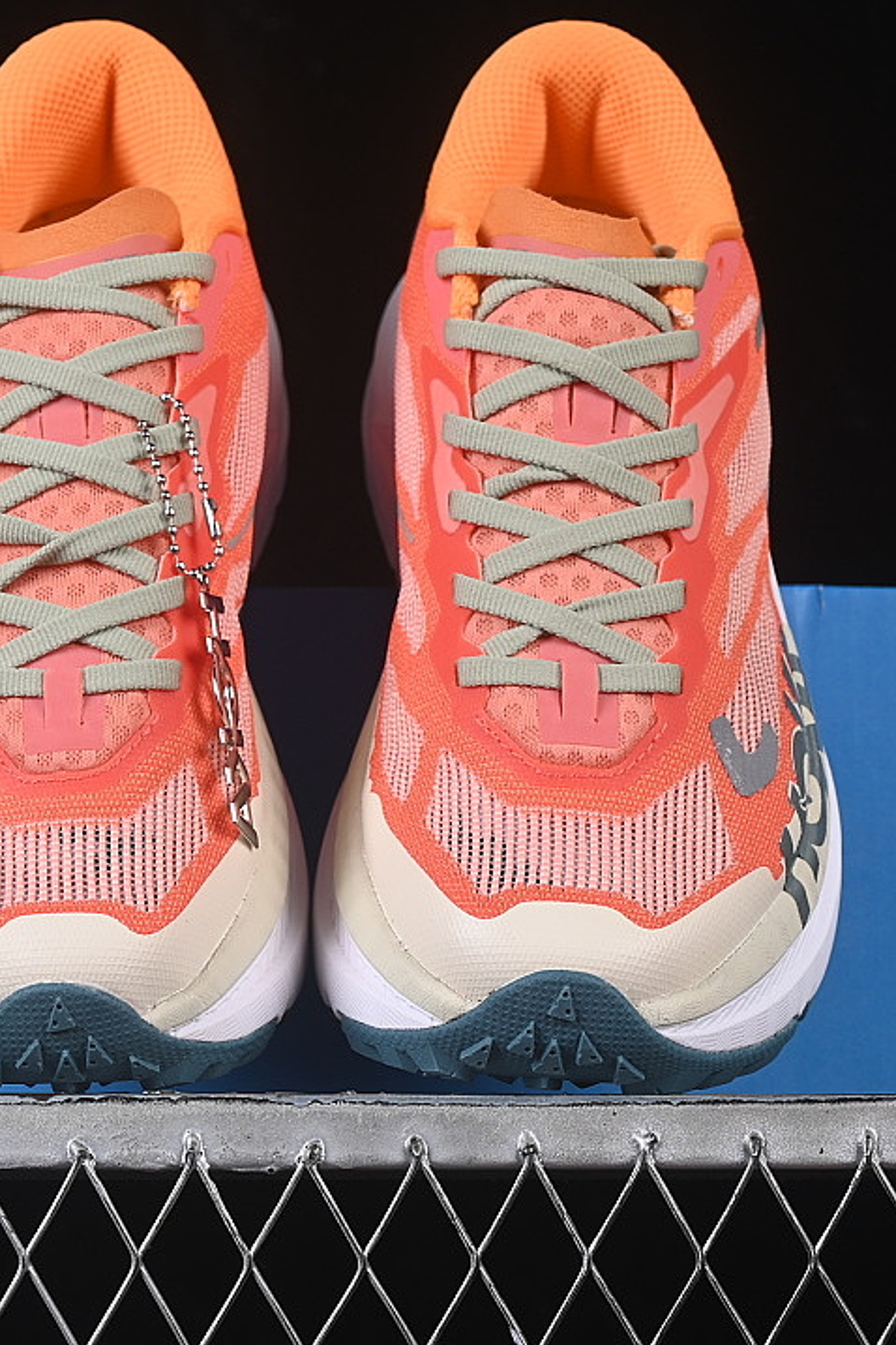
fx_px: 4218
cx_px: 322
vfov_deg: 18.1
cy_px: 672
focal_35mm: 113
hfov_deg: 12.1
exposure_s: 1/80
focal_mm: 50
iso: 160
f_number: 8
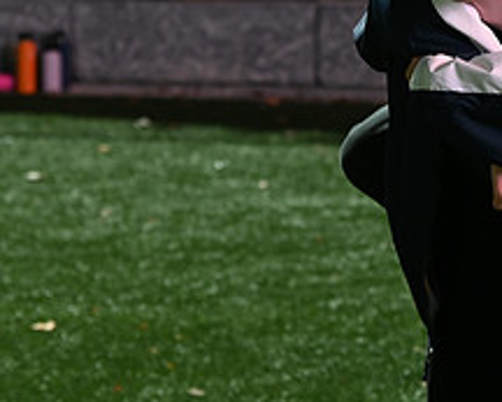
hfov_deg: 10.2
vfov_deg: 8.1
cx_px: 469
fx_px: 2809
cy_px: -35
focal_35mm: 189
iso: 800
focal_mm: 75
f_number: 4
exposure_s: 1/60
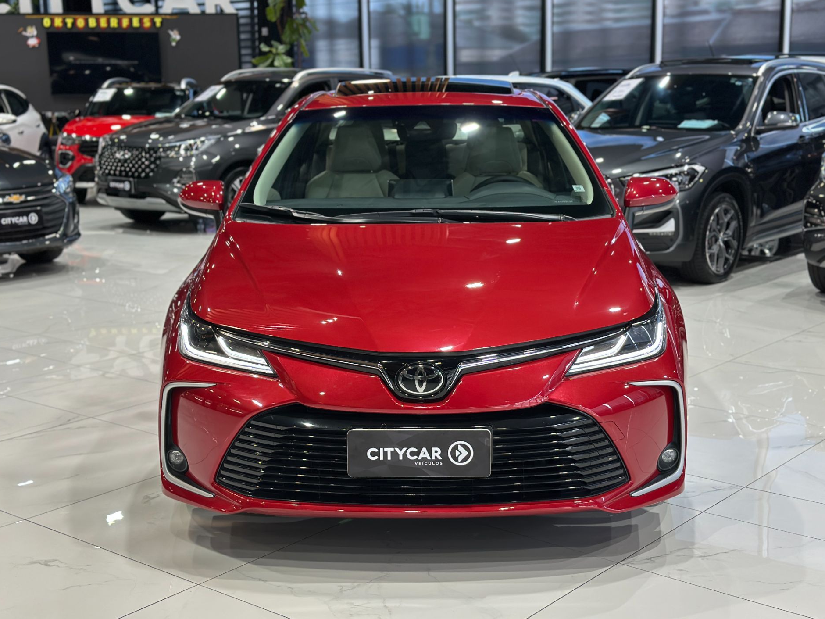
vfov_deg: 29.7
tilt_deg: -11.7
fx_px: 1168
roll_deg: +0.6
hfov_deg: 38.9
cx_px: 415
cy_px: 311
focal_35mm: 49
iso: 160
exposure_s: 1/72
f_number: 1.78
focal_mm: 6.86
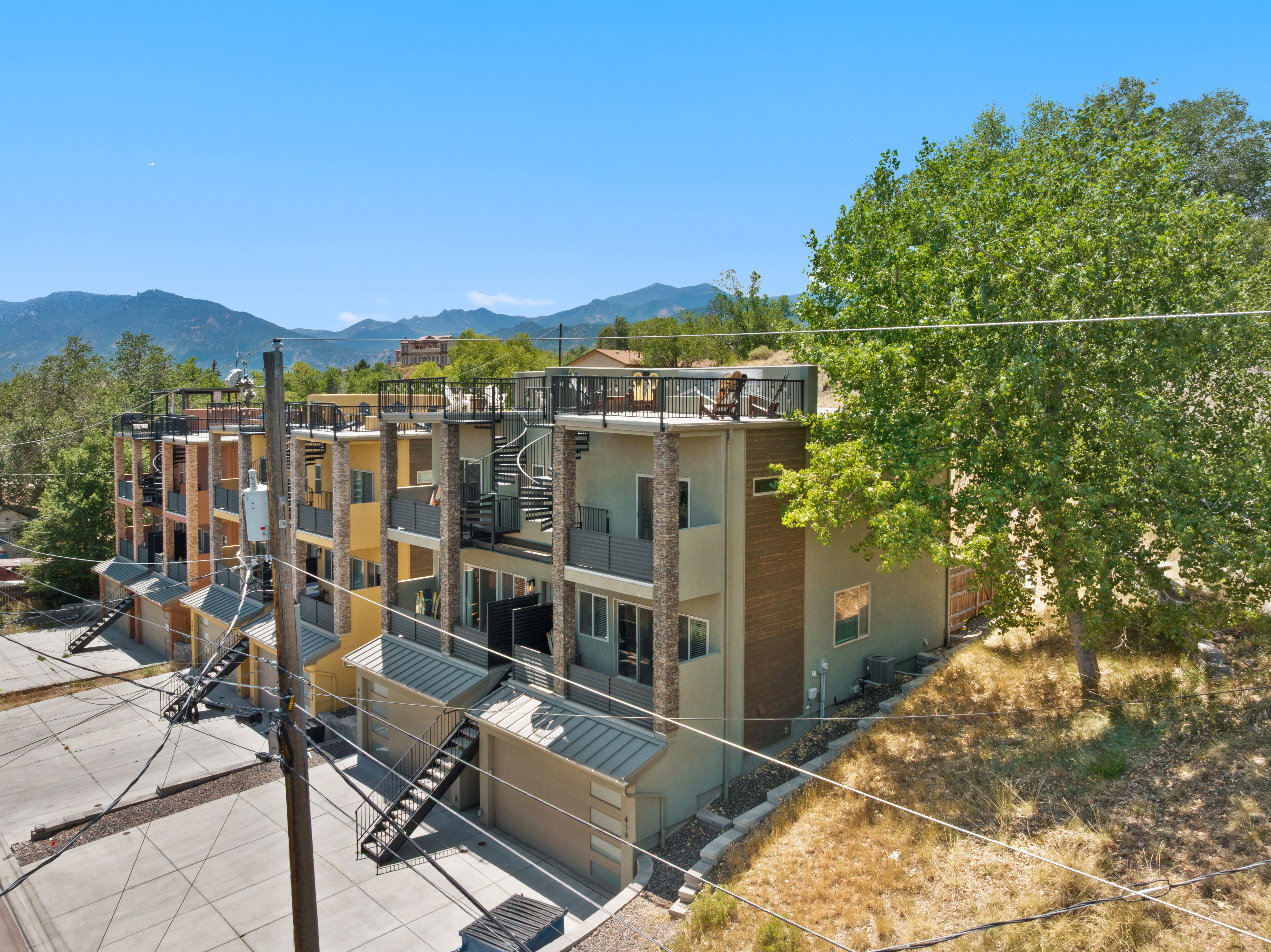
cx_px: 636
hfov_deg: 71.6
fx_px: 881
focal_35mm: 24
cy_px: 476
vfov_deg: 56.8
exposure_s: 1/100
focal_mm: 12.29
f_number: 10
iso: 100
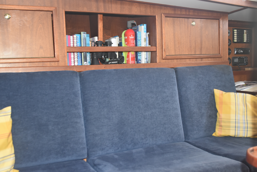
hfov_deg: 49.5
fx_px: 279
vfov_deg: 34.3
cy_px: 86
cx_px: 128
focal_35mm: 39
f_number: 4.2
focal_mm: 26
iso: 1100
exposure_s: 1/60
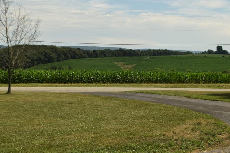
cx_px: 114
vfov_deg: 18.4
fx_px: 472
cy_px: 56
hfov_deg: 27.4
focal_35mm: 74
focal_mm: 38
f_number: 6.3
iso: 400
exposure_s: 1/2500
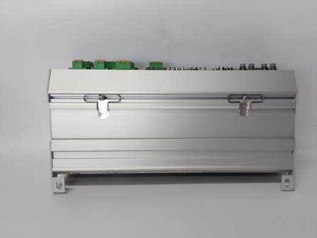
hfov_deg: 58.2
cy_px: 119
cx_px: 177
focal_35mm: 31
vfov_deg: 45.4
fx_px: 284
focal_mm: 3.79
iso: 131
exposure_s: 1/50
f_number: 2
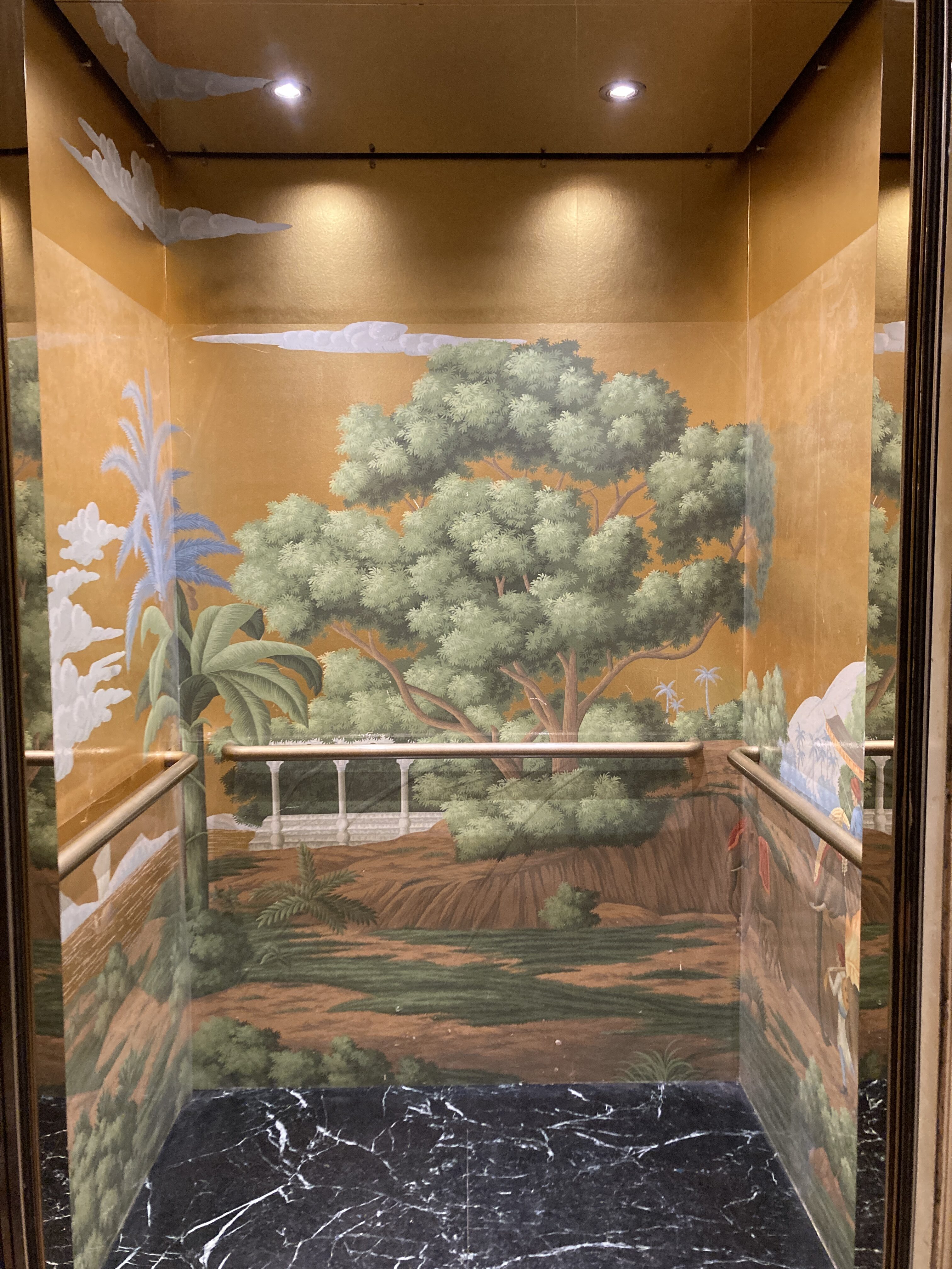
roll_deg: -0.2
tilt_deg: -3.8
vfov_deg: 63.4
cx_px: 476
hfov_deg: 49.7
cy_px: 634
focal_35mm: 28
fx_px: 1027
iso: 320
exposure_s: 1/50
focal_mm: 3.99
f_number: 1.8
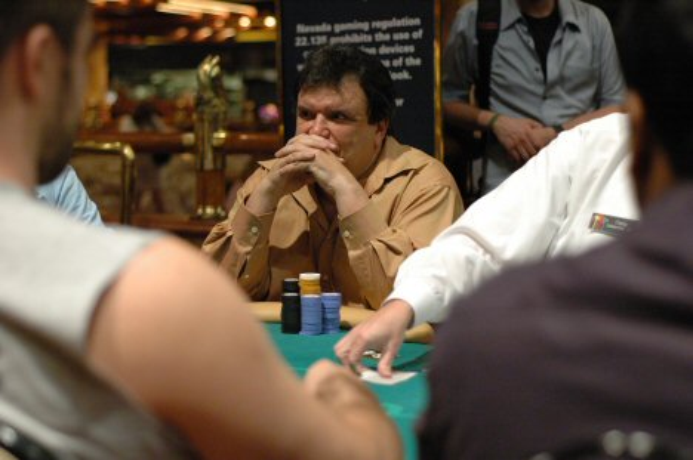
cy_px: 230
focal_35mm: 75
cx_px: 346
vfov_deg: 18.1
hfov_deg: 27.0
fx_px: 1442
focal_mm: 50
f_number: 2.2
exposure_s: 1/60
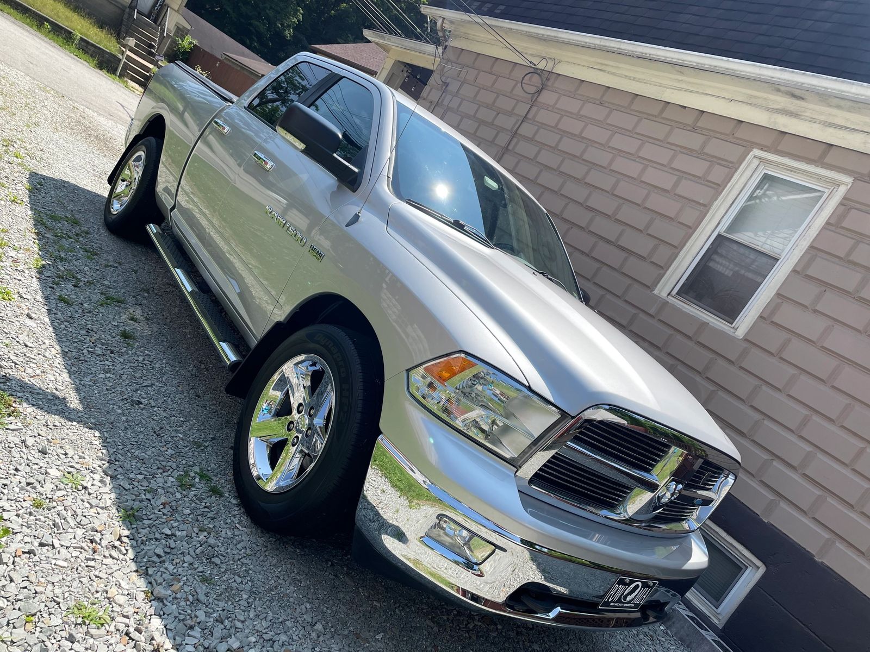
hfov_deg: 67.3
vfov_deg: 53.1
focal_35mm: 26
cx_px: 435
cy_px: 326
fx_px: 653
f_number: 1.6
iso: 32
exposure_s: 1/2212
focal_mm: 4.2
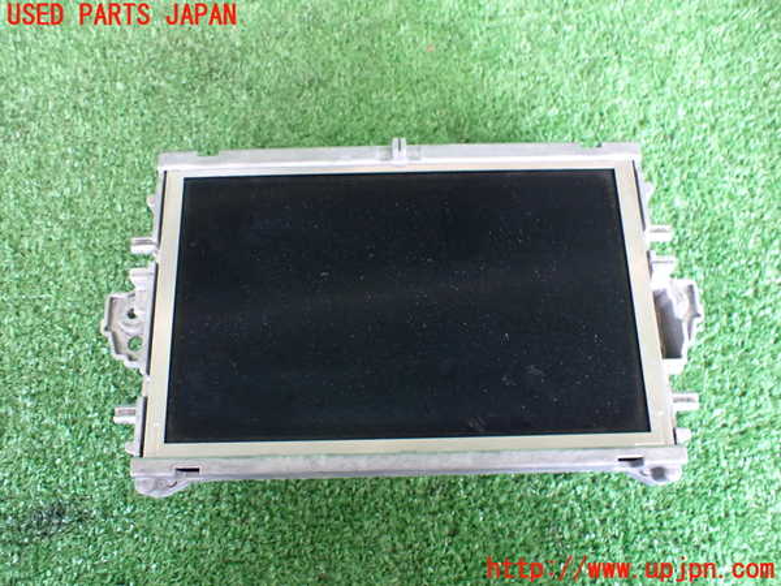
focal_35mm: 30
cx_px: 390
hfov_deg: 60.0
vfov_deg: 46.8
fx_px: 677
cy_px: 293
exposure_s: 1/30
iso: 800
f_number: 2.3
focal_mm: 5.4
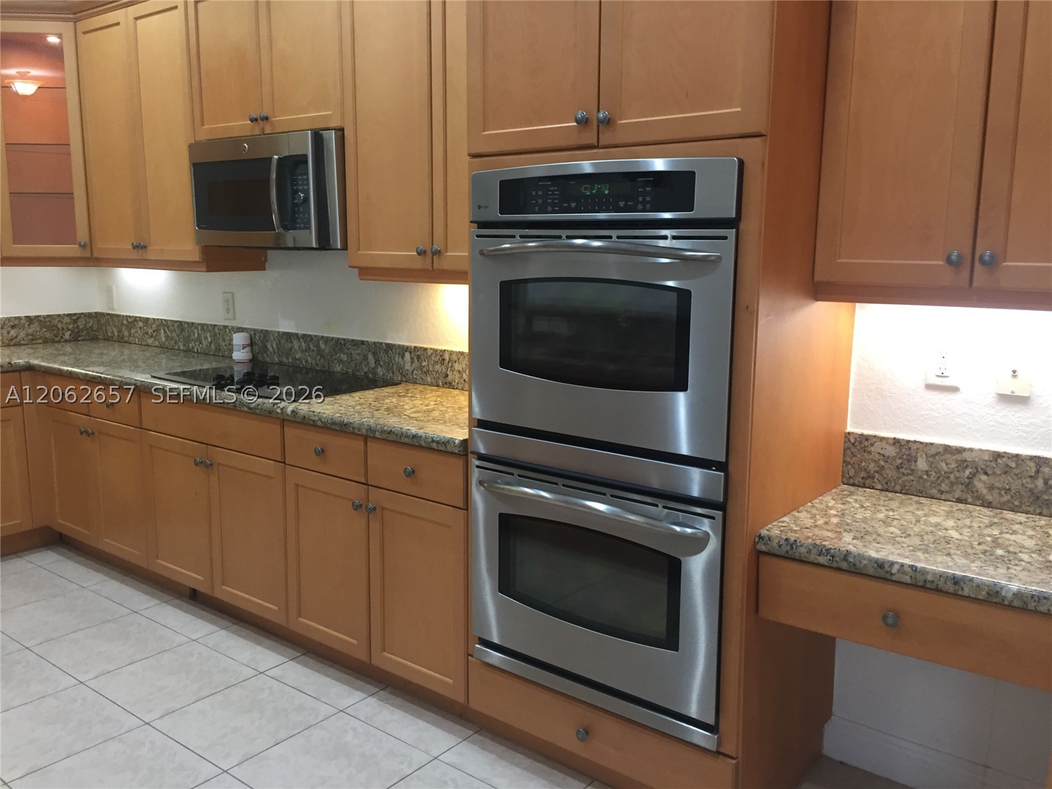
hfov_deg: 61.7
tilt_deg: -8.0
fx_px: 881
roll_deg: -0.2
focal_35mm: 29
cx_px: 526
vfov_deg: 48.2
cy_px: 394
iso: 100
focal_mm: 4.15
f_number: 2.2
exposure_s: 1/30
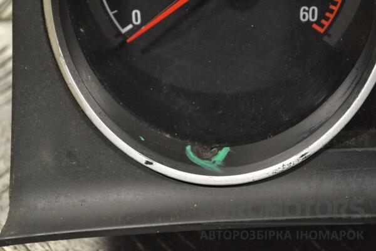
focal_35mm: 82
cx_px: 188
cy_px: 126
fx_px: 862
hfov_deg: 24.6
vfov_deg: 16.6
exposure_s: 1/250
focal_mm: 55
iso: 3200
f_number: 8
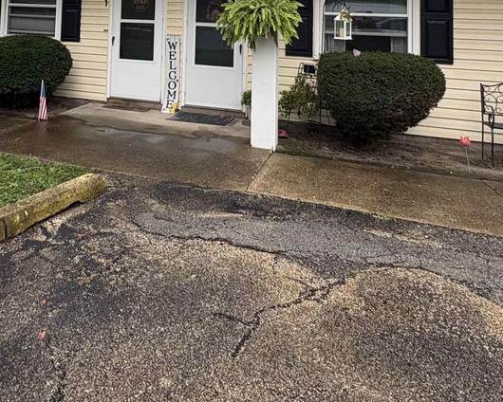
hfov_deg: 53.1
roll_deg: -1.2
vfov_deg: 38.6
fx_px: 491
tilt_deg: +4.4
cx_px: 167
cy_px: -14
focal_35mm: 33
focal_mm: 2.22
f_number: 2.2
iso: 40
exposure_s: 1/232
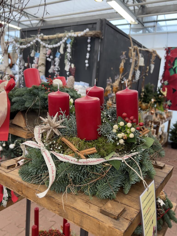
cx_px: 88
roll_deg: -0.6
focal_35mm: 26
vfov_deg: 67.3
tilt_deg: -9.1
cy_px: 118
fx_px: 177
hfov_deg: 53.1
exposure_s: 1/50
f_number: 1.5
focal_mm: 5.7
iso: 80
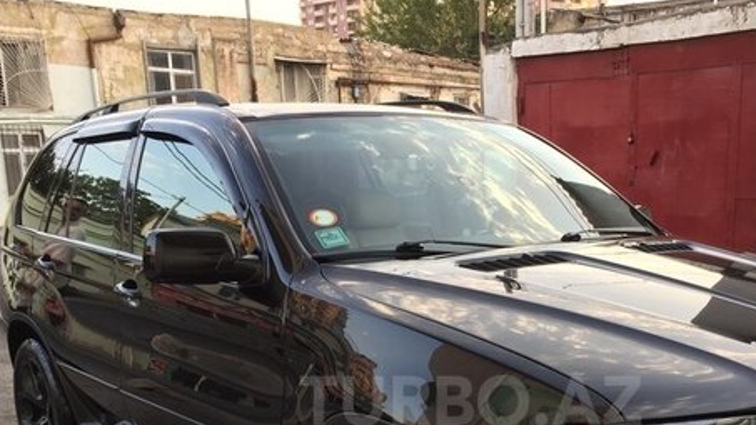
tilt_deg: -12.8
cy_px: 401
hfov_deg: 44.2
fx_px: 922
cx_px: 471
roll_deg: +1.2
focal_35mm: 46
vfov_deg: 25.0
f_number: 2.2
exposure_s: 1/50
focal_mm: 4.15
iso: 32
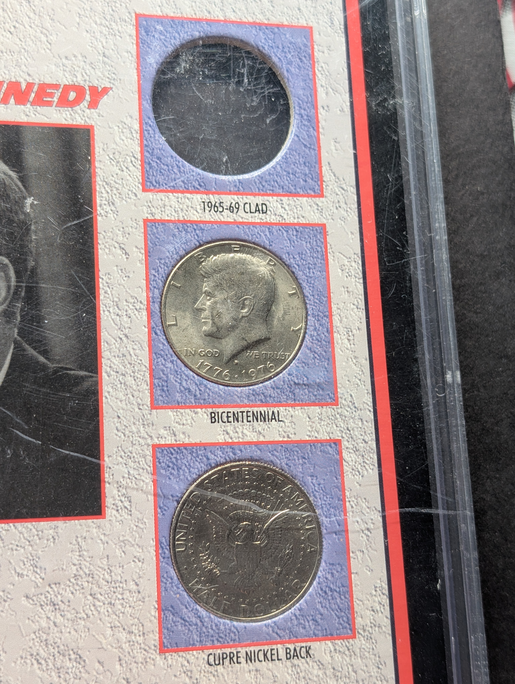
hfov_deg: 29.7
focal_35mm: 49
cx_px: 258
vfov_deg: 38.9
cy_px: 342
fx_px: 970
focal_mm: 6.9
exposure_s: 1/33
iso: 62
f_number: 1.68
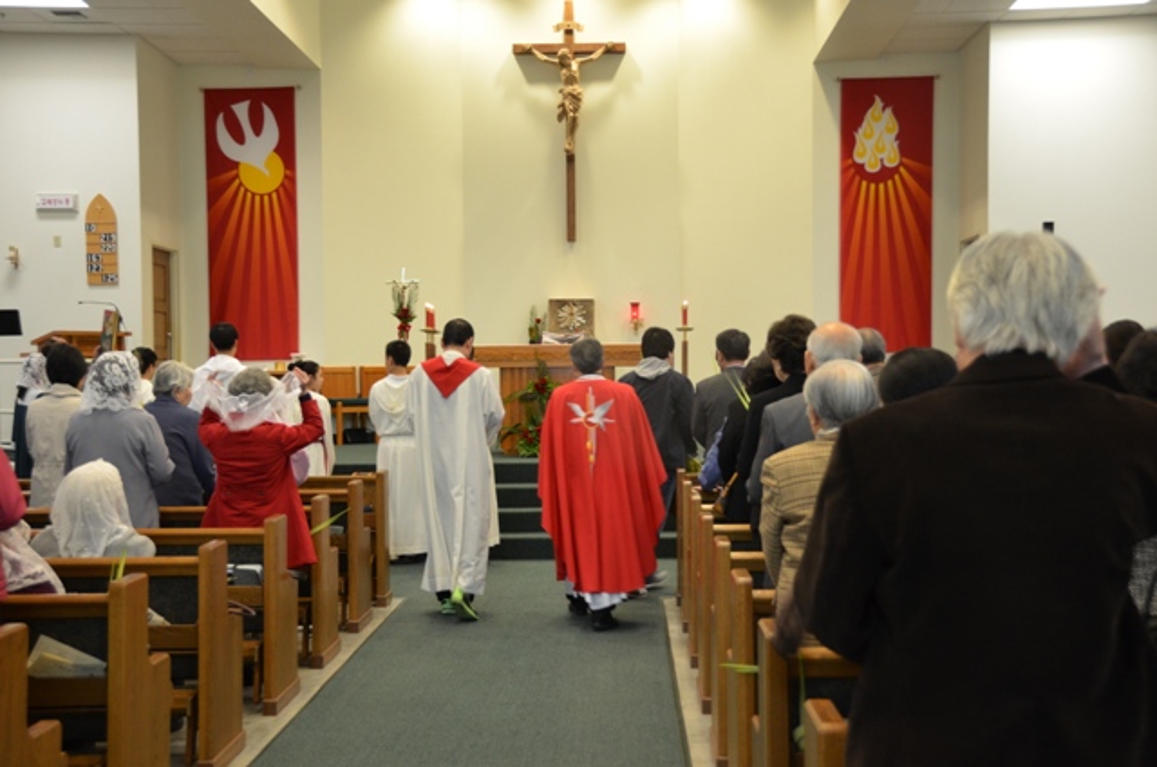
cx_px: 578
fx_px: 1491
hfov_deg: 42.4
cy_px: 384
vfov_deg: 28.8
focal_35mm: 46
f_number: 4
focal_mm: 31
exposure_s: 1/30
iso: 1000
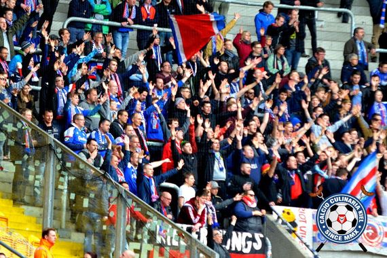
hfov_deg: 6.9
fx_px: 3225
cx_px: 194
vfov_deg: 4.6
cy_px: 129
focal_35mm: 300
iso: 800
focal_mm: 200
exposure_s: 1/800
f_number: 3.5
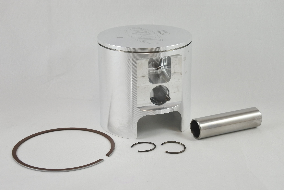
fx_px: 450
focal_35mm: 57
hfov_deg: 35.0
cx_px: 142
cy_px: 95
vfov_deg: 23.8
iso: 400
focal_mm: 21.4
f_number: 4.8
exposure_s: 1/160
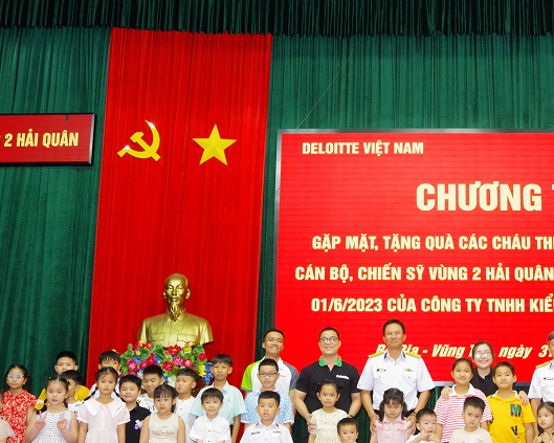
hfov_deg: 33.6
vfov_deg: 27.6
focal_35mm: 55
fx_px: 902
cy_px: 256
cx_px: 402
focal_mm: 21
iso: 1600
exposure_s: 1/80
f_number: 5.6
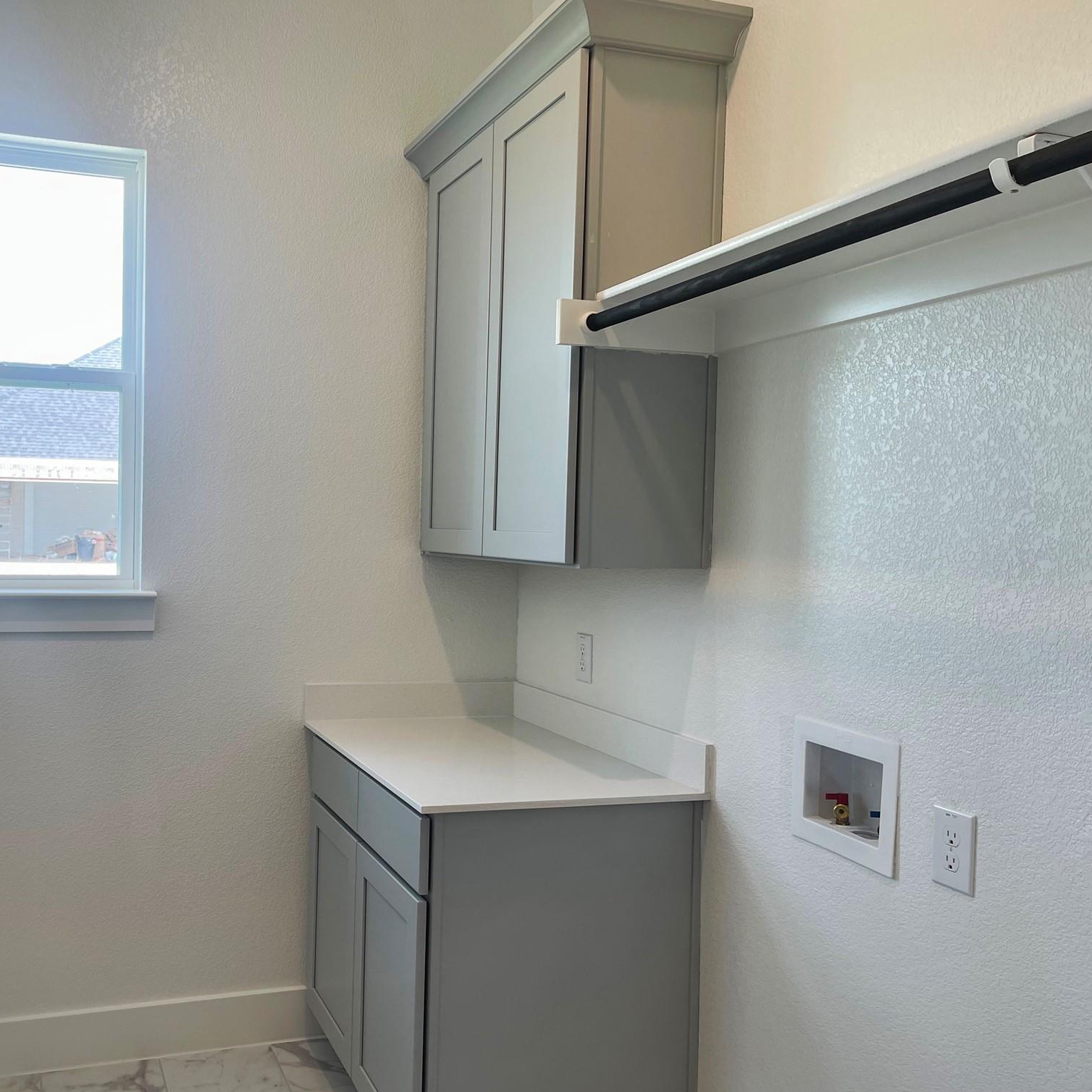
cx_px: 376
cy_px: 545
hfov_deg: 53.1
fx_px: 1071
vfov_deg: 54.0
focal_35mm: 30
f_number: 1.6
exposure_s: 1/120
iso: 40
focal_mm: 5.1
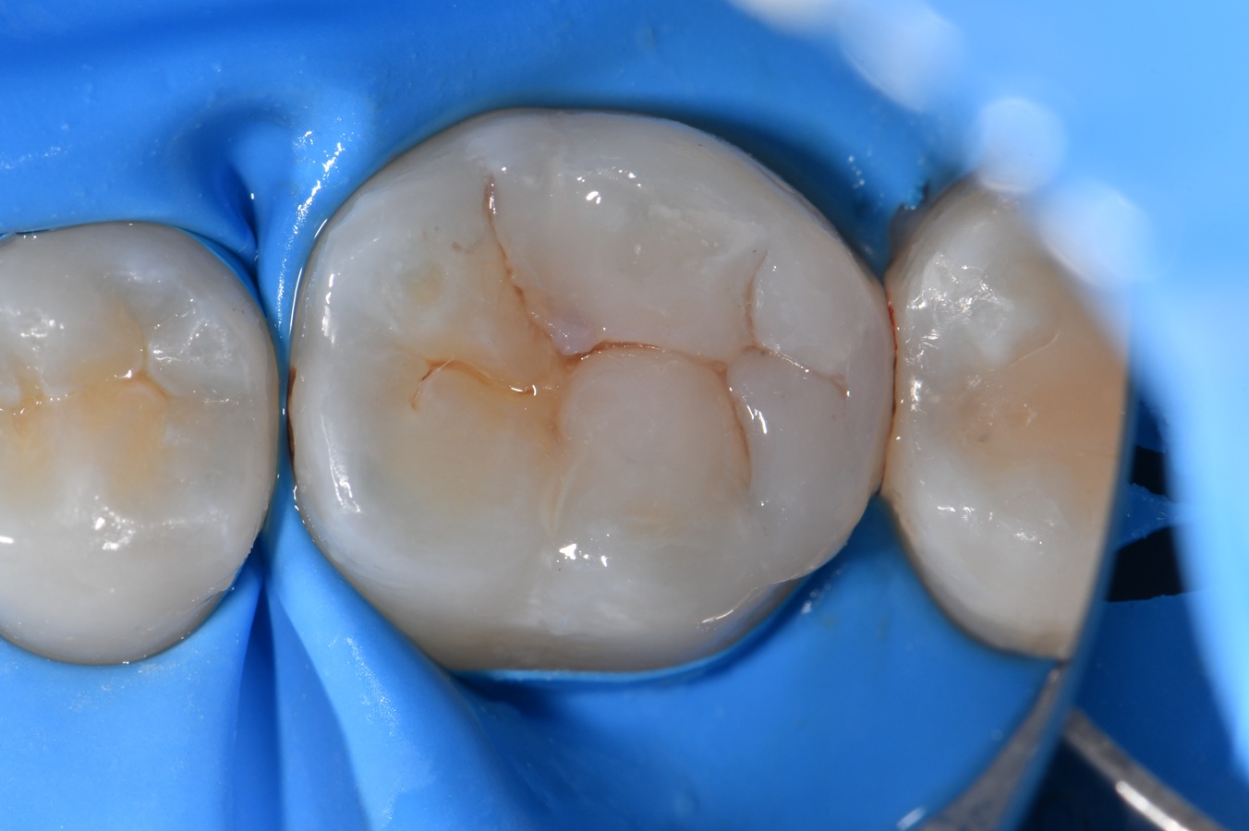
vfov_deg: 8.7
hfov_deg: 13.1
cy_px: 416
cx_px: 624
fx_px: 5444
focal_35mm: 157
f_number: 32
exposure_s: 1/160
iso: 200
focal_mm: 105
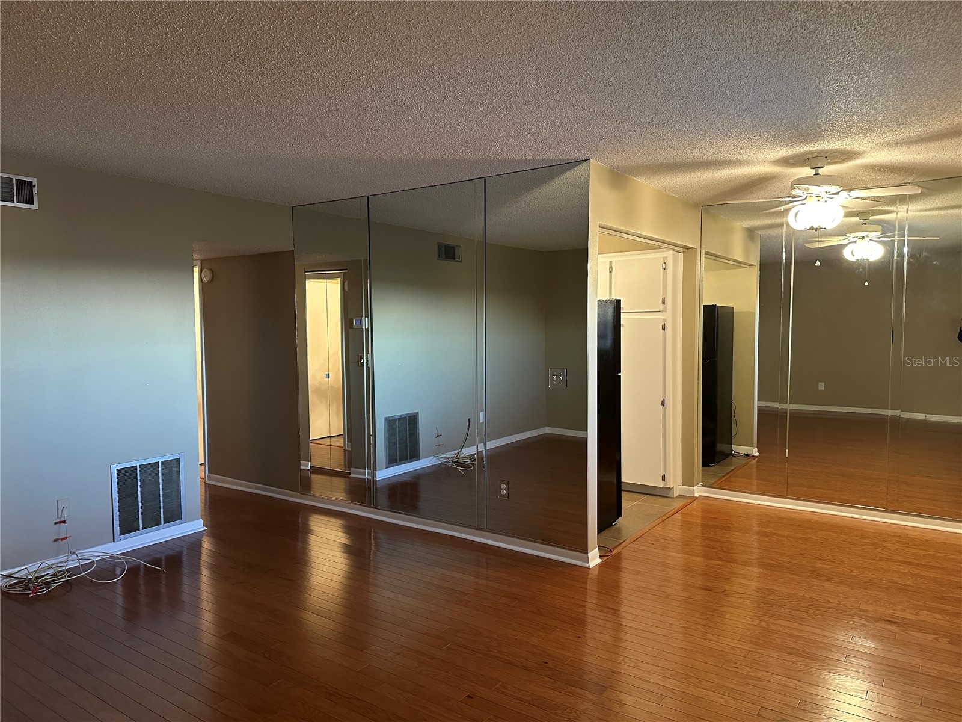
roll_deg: -0.1
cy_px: 361
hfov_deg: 71.6
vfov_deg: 56.8
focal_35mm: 24
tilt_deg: -3.2
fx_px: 667
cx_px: 481
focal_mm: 6.86
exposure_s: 1/60
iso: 640
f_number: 1.78
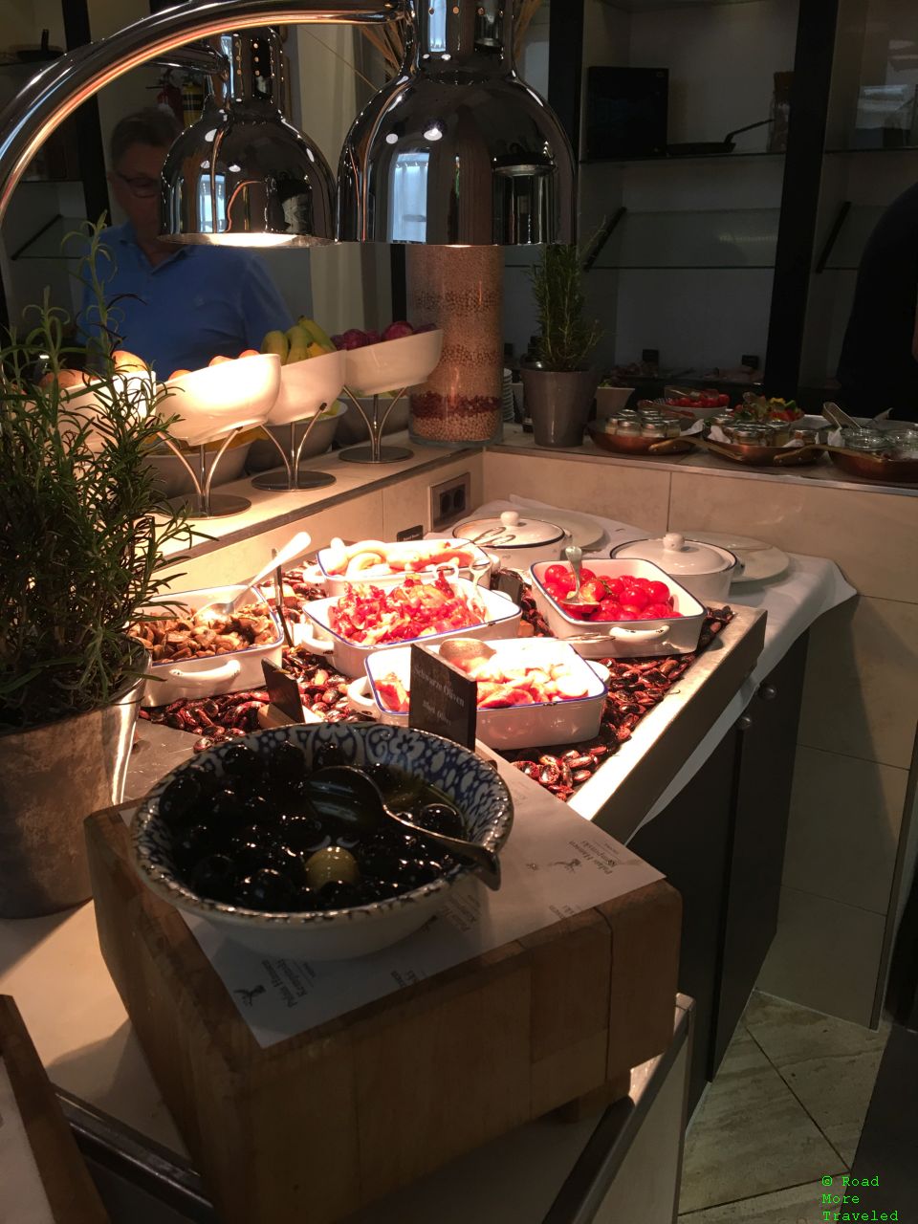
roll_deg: +0.5
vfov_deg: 61.7
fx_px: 1025
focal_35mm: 29
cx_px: 459
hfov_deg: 48.2
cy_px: 612
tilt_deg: -19.2
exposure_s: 1/17
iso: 32
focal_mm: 4.15
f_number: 2.2
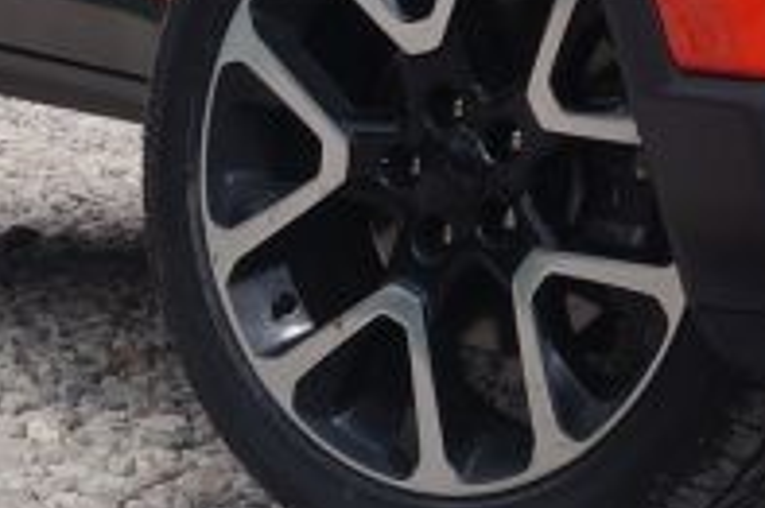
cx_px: 1010
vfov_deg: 6.1
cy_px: -510
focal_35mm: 218
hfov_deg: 9.3
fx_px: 4629
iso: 100
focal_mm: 28
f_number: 13
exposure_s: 1/100
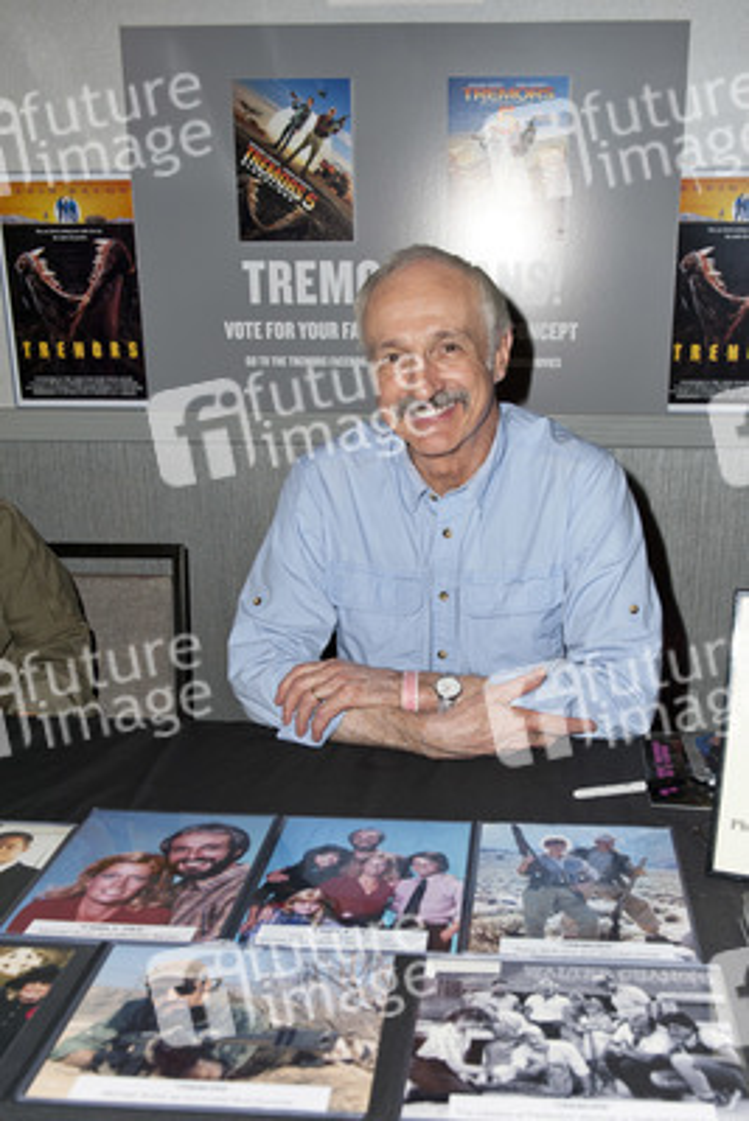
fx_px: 967
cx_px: 374
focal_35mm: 31
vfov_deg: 60.3
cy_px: 560
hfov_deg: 42.4
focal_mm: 31
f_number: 4.5
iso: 400
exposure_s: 1/400
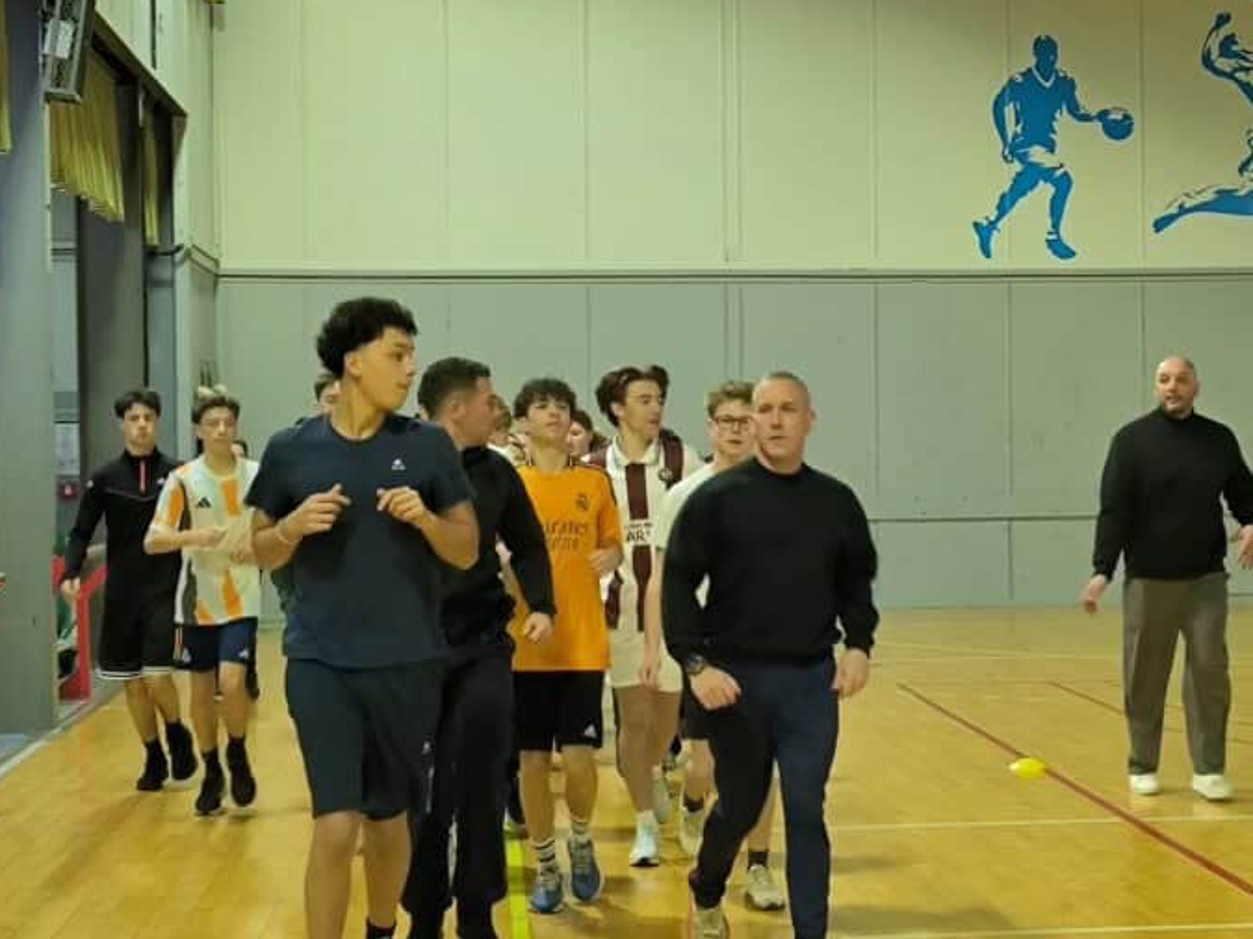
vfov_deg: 16.8
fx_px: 3185
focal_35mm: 88
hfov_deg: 22.1
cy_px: 466
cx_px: 897
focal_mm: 6.9
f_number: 1.9
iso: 400
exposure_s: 1/100
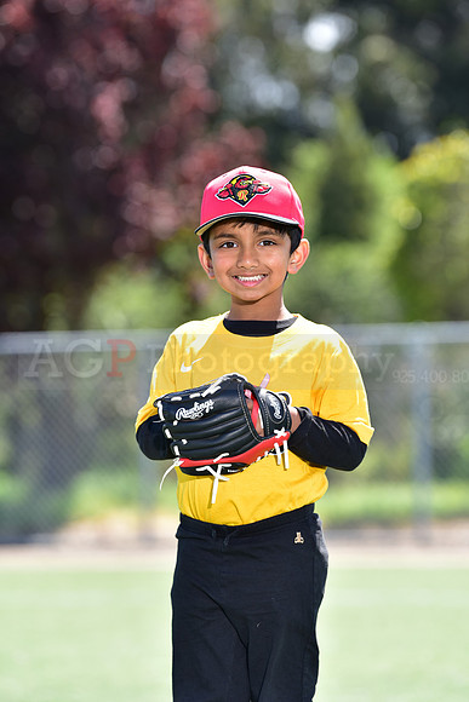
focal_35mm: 200
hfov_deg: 6.9
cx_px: 234
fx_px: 3906
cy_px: 351
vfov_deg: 10.3
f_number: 4.5
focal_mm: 200
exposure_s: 1/200
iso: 80
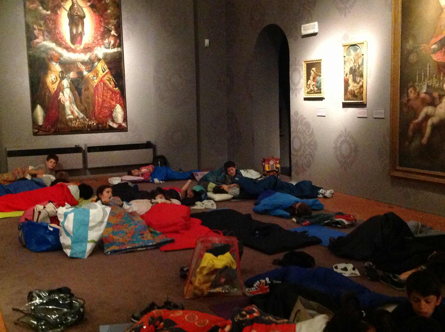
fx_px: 578
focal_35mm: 45
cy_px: 171
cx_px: 226
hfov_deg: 42.1
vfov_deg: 32.1
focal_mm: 4.28
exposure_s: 1/15
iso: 800
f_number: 2.4
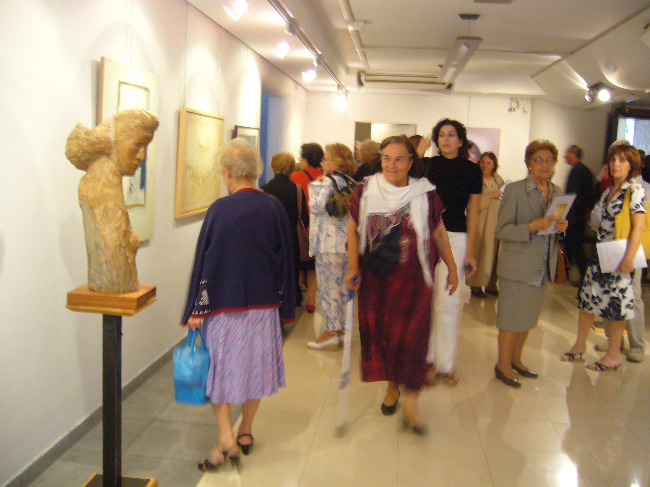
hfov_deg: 52.6
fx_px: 657
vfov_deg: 40.7
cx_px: 325
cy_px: 244
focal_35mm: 35
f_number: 2.8
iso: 200
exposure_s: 1/8
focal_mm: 5.8
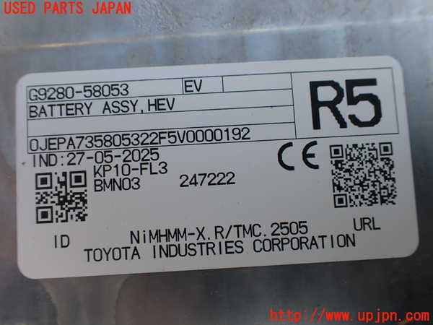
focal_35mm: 30
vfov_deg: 46.8
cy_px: 162
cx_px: 216
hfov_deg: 60.0
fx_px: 375
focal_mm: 5.4
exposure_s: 1/400
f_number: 3.2
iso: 100
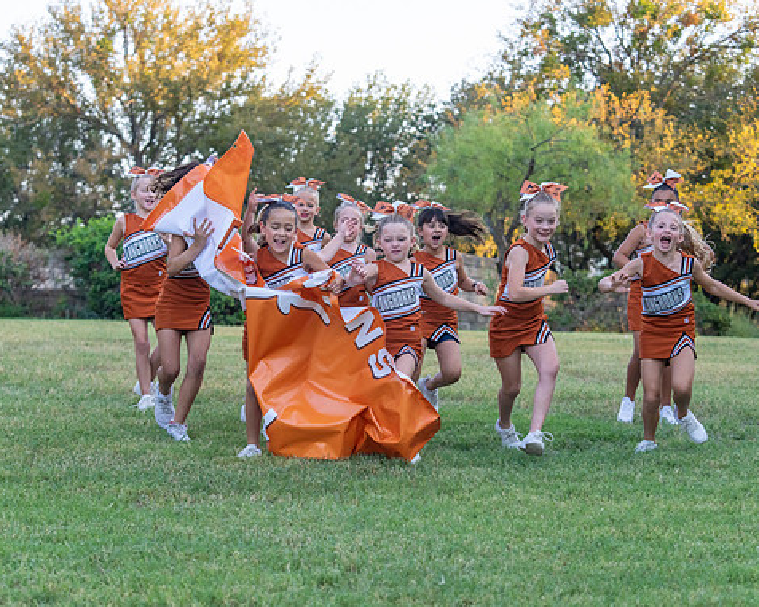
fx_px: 1797
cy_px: 307
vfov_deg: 19.2
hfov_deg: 23.8
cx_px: 365
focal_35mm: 80
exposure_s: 1/1000
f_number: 4
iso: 1600
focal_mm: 70
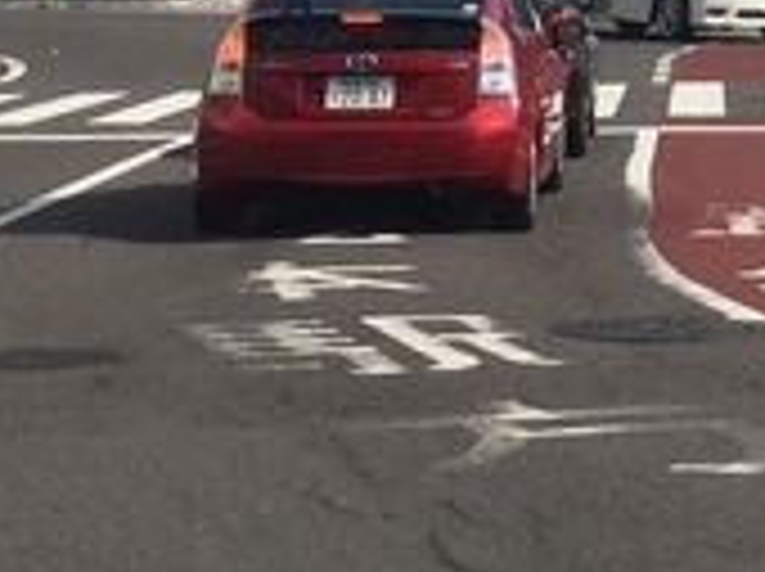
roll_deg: -1.6
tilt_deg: +5.5
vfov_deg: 8.2
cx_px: 1606
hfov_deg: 10.3
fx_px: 3862
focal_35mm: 175
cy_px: -423
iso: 32
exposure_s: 1/2475
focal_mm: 4.15
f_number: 2.2
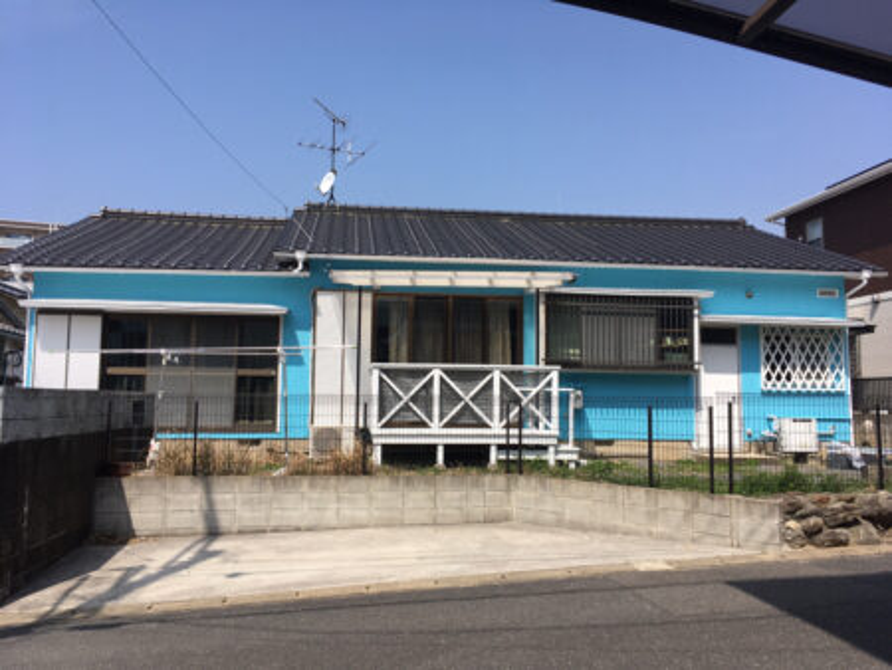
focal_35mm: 29
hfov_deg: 61.6
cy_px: 335
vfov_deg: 48.3
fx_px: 748
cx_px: 446
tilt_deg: +7.0
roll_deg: -0.6
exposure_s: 1/1748
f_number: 2.2
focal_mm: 4.15
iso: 25
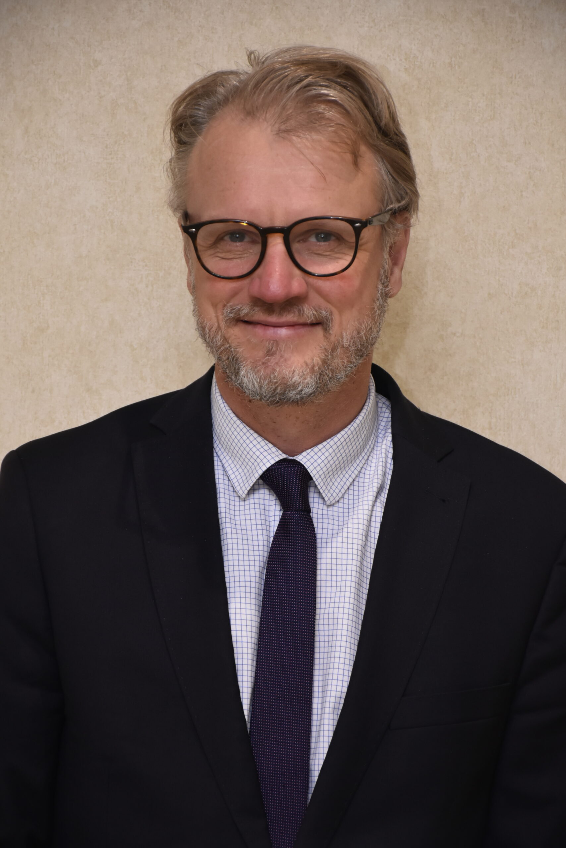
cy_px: 424
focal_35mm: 150
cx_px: 283
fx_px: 3535
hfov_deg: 9.2
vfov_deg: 13.7
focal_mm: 100
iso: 800
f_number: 5.6
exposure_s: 1/125
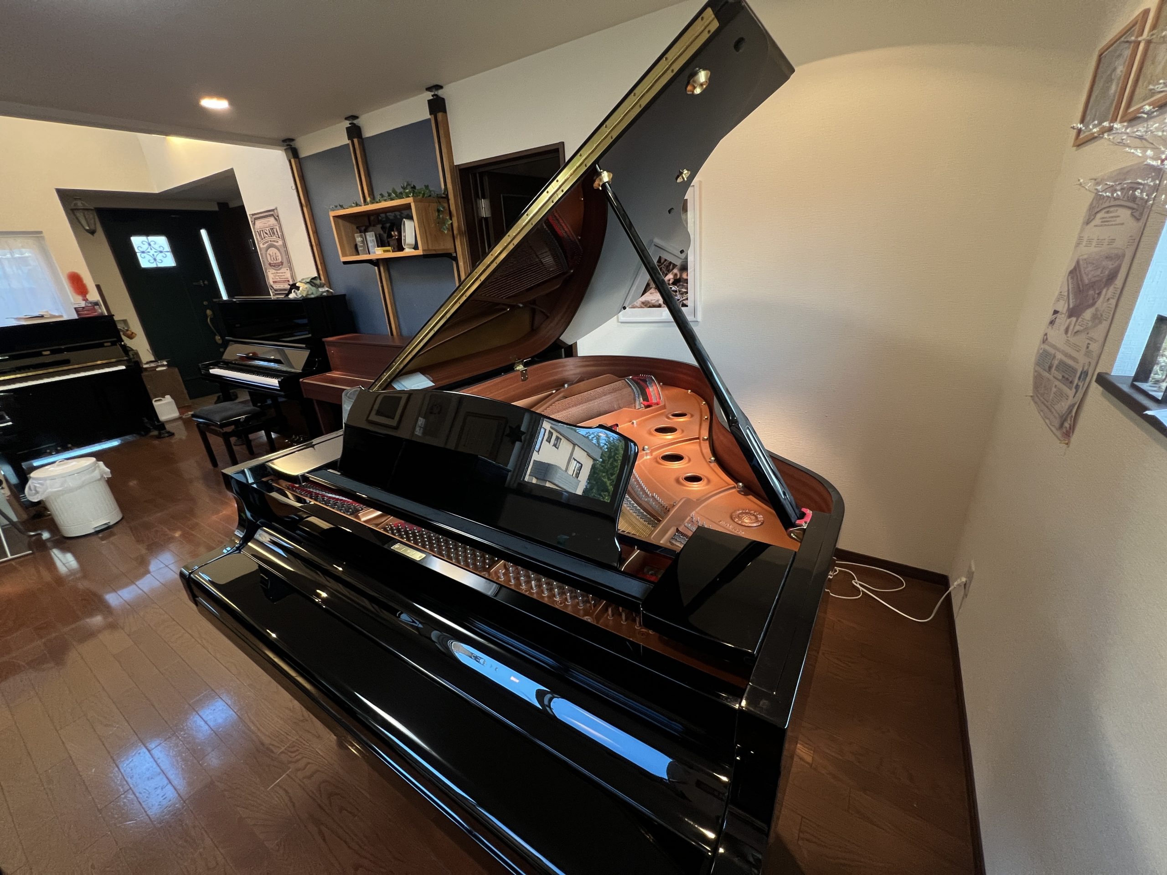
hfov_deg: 106.2
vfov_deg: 89.9
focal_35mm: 13
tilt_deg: -21.9
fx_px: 438
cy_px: 438
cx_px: 584
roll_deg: +3.9
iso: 200
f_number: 1.8
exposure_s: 1/50
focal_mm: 1.57
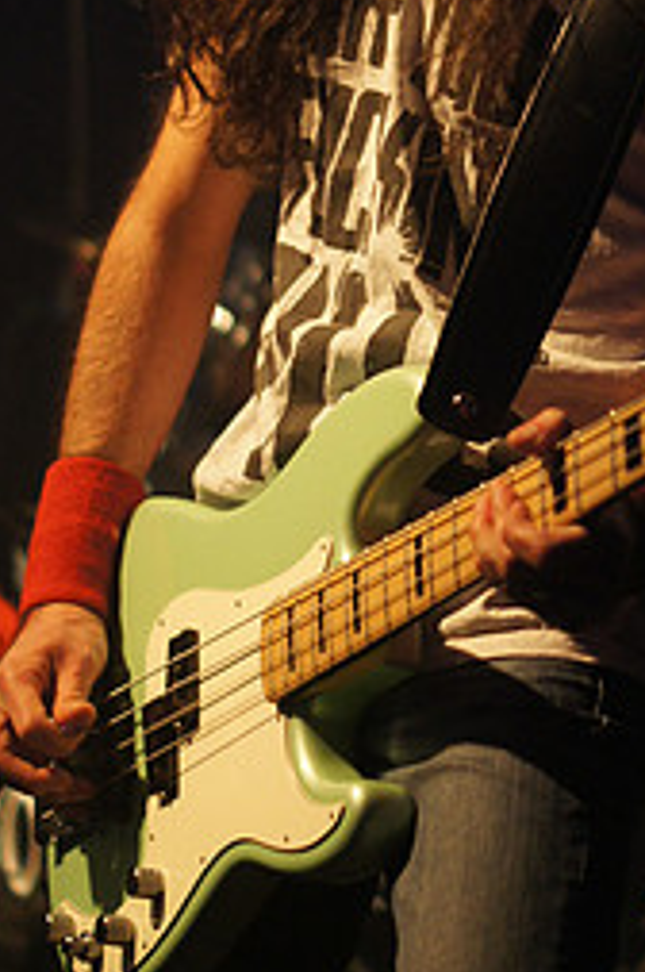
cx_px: 570
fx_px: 4635
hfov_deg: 7.9
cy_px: 223
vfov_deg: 11.9
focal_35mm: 172
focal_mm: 50
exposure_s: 1/125
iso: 800
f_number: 1.8
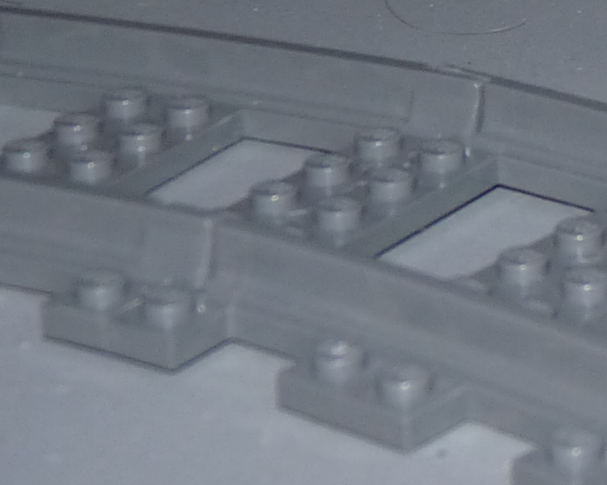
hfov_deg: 10.0
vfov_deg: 8.7
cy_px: -436
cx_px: 1445
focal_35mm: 170
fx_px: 3053
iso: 100
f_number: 3
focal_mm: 6.2
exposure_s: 1/60
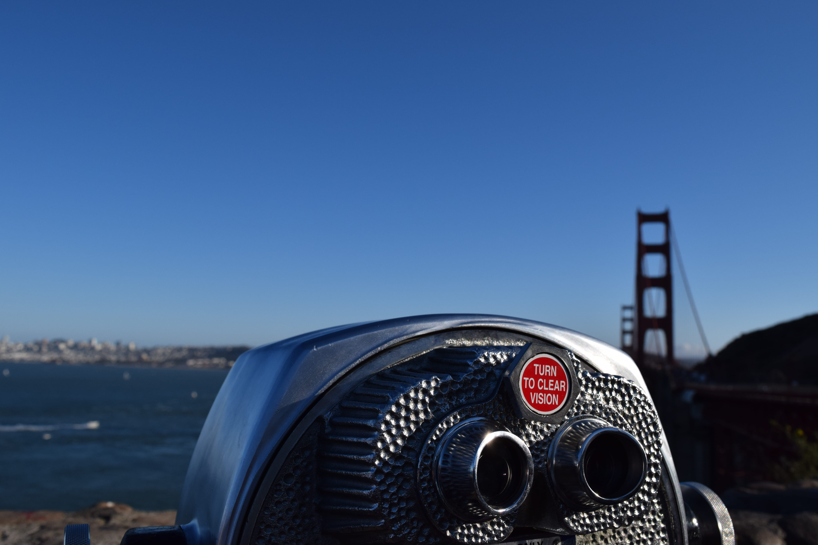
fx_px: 750
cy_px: 272
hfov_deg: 57.2
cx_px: 409
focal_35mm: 33
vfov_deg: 40.0
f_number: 8
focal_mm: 22
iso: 360
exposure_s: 1/2000
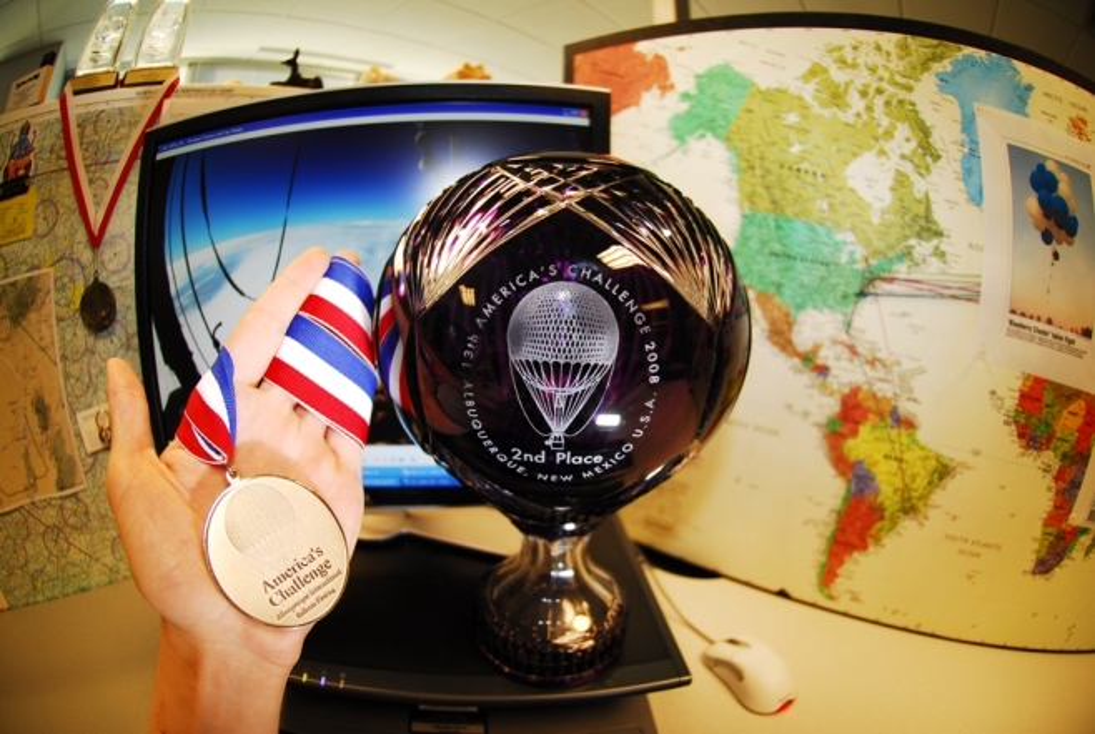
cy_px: 367
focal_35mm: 16
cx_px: 548
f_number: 2.8
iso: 200
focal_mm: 10.5
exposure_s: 1/40
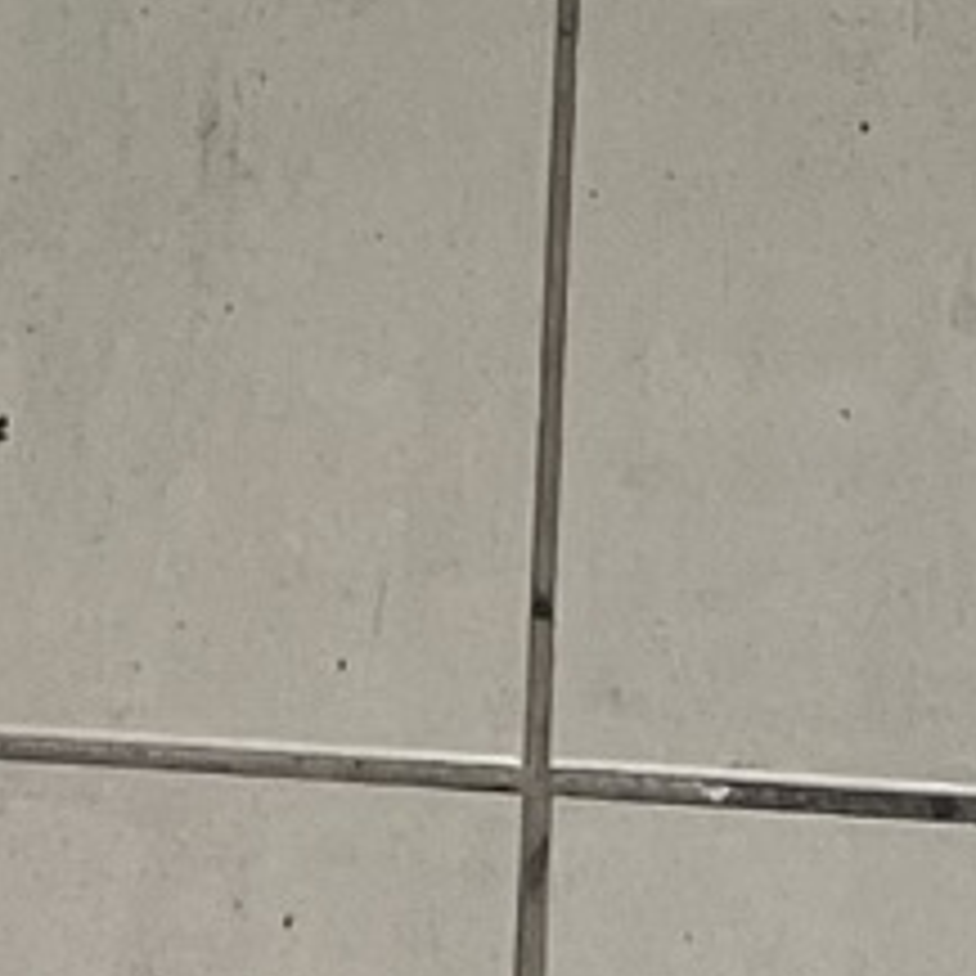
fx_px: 6922
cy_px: -2415
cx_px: 171
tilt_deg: -44.1
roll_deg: +3.7
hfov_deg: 8.0
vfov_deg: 6.9
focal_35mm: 217
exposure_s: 1/121
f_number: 1.6
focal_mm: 5.1
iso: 100
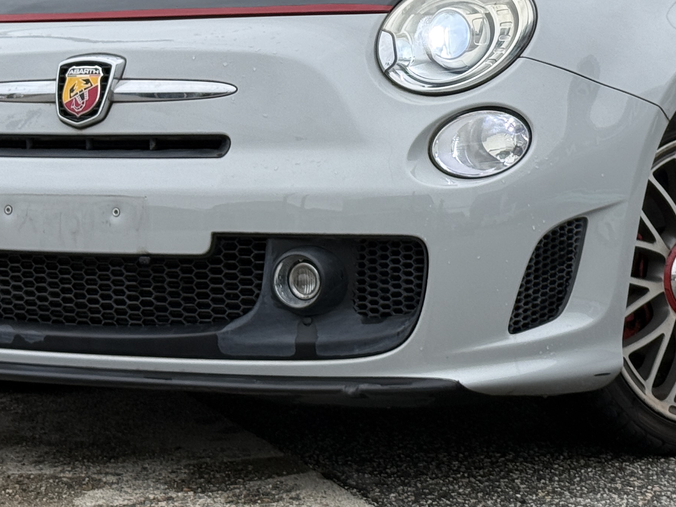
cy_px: -7
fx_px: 2129
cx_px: 428
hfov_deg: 18.0
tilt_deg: +1.5
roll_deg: -0.1
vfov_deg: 13.4
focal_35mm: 109
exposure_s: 1/2494
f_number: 1.78
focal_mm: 6.76
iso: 64
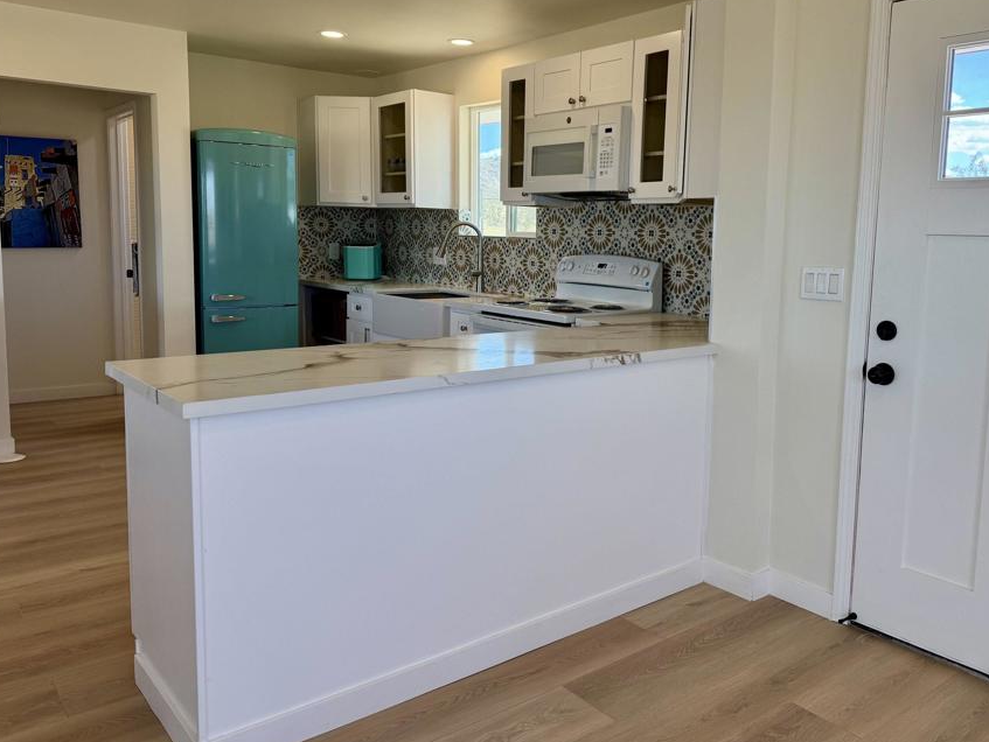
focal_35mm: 29
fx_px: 829
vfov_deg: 48.1
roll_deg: -1.7
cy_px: 321
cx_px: 583
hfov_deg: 61.2
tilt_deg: -6.1
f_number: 1.78
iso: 80
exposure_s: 1/341
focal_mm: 6.76
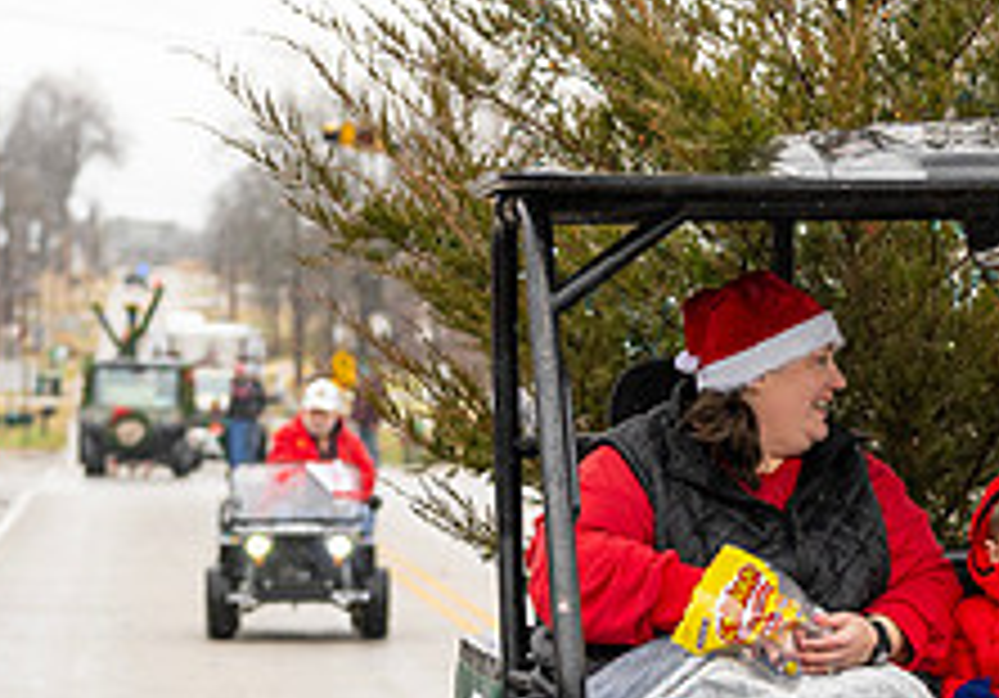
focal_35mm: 188
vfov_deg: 7.5
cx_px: 1310
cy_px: 743
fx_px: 5294
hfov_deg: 10.5
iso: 400
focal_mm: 57
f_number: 2.8
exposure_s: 1/640
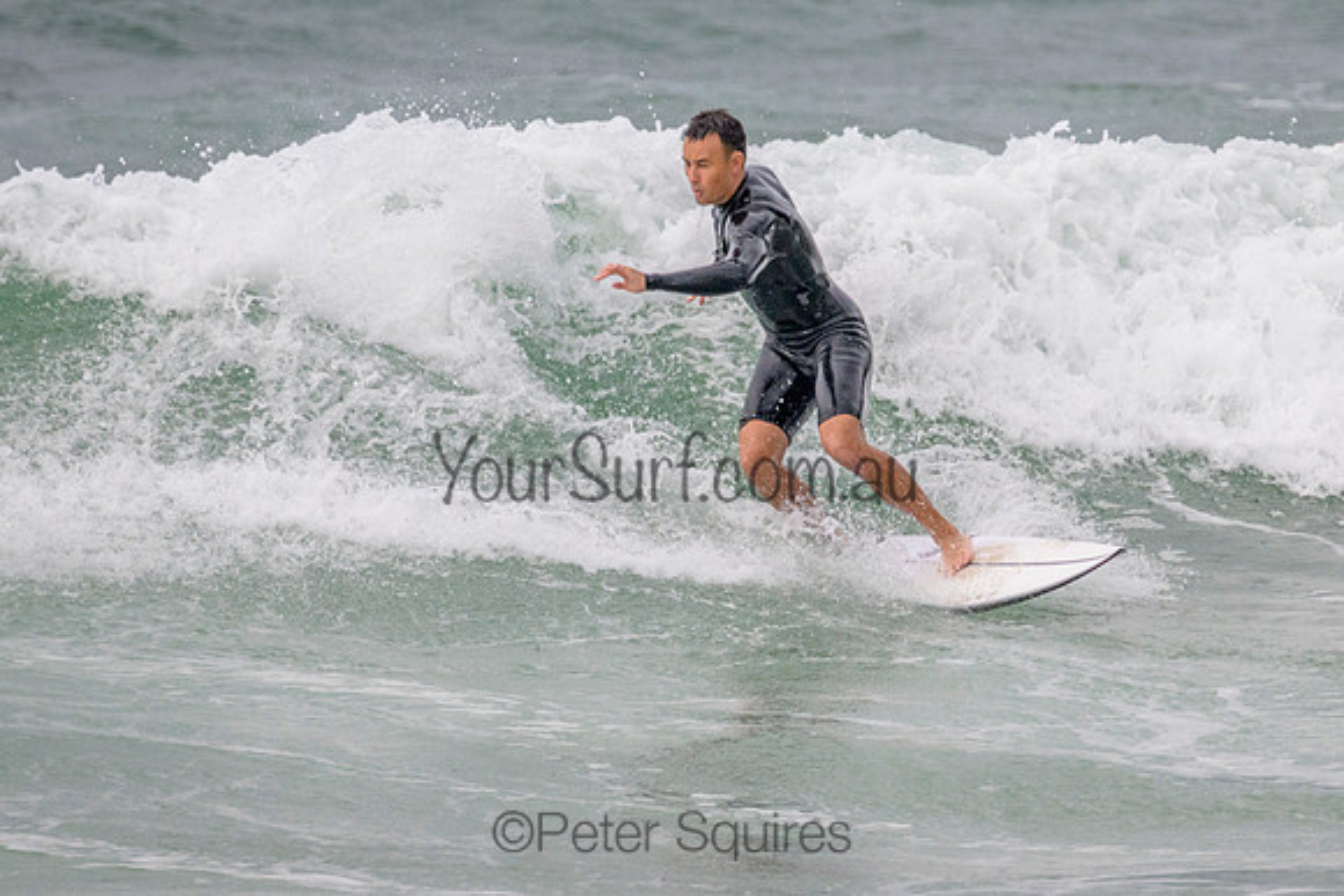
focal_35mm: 1087
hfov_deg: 1.9
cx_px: 829
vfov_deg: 1.3
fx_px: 40605
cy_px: 468
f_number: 11
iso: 1400
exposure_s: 1/2000
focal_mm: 800
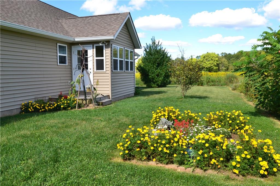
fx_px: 233
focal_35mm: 30
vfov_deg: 43.6
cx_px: 140
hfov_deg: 61.9
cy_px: 93
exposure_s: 1/320
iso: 400
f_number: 11
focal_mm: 20
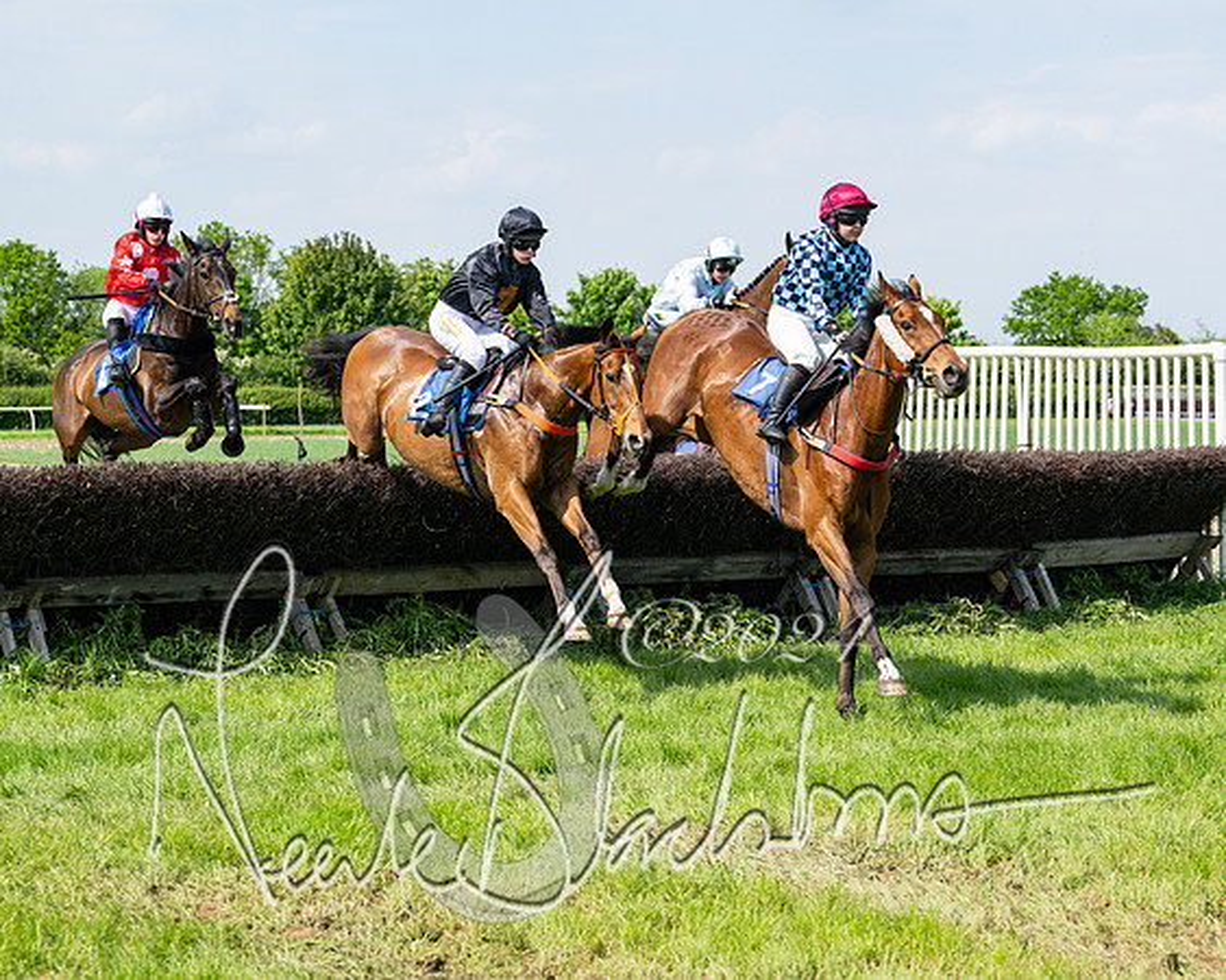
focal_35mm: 79
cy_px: 490
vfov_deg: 19.4
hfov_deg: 24.2
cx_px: 613
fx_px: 2861
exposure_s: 1/2500
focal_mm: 70
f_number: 5
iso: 400
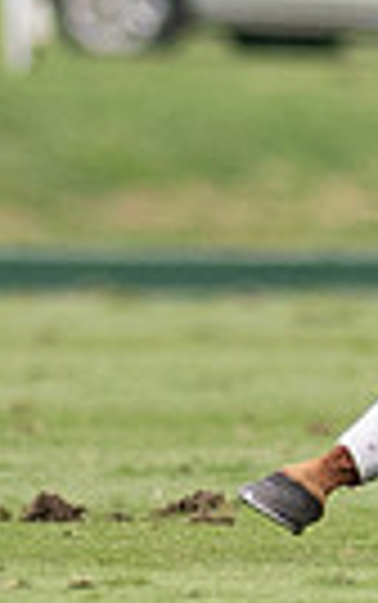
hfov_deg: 0.3
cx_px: 781
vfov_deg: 0.5
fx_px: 66152
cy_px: 146
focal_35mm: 4022
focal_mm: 300
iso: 640
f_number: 2.8
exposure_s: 1/4000
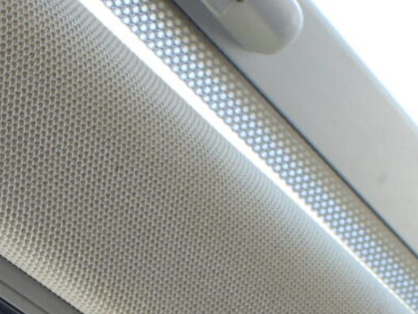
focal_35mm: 99
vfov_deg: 14.3
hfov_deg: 18.9
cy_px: 413
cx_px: -56
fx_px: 1196
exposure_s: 1/30
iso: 200
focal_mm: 5.8
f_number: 3.2
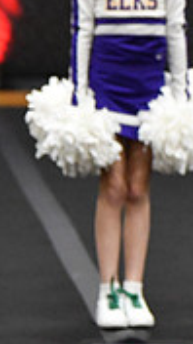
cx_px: 560
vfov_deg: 3.5
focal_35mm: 620
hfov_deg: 1.9
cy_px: 73
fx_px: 5641
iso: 5000
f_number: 2.8
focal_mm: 120
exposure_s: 1/800
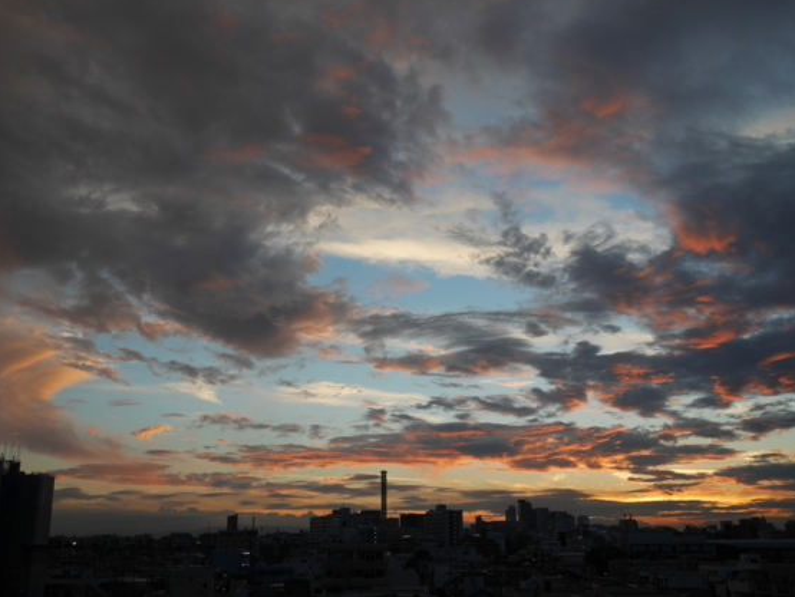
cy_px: 282
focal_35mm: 39
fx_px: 896
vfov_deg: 36.8
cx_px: 382
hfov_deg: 47.8
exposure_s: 1/125
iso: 200
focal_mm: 18
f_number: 5
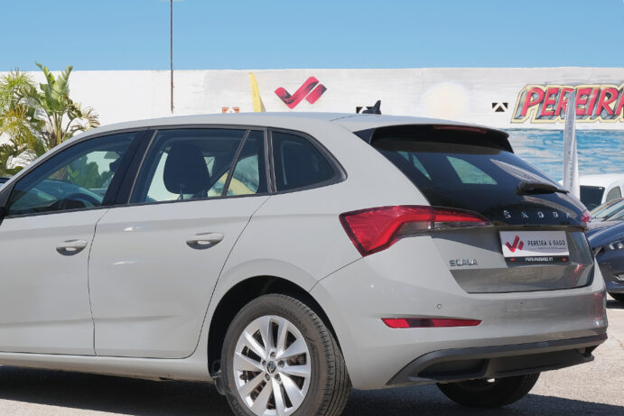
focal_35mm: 80
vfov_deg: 17.1
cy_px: 255
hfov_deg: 25.3
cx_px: 231
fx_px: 1387
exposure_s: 1/320
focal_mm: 36.3
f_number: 9
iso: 160
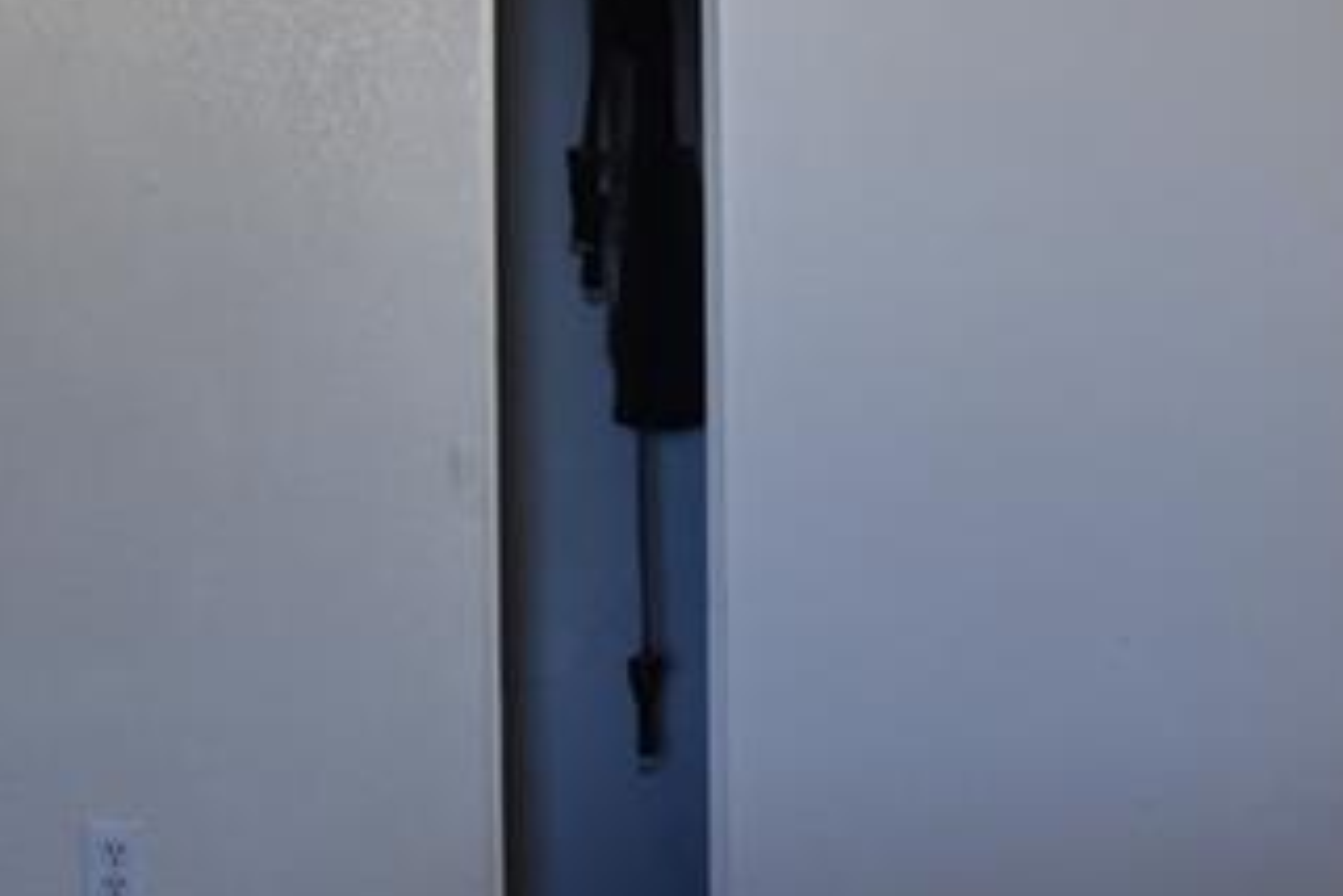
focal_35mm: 101
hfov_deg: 20.3
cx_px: 795
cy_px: 54
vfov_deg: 13.5
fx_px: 3753
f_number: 3.8
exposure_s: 1/160
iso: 800
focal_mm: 21
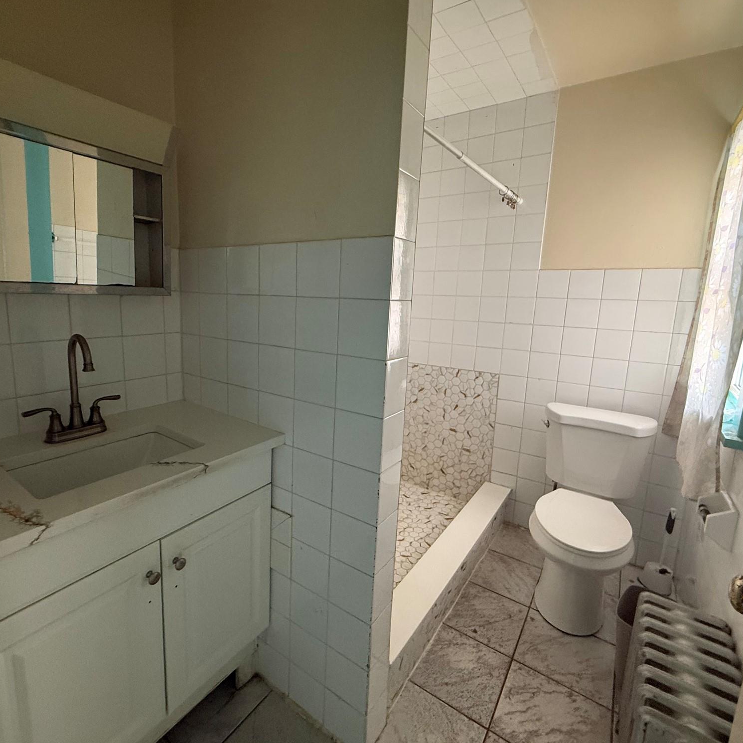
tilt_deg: -10.2
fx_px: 413
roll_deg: -0.4
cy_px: 361
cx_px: 335
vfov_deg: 83.9
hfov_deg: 83.7
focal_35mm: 17
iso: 400
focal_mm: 2.22
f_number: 2.2
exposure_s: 1/60
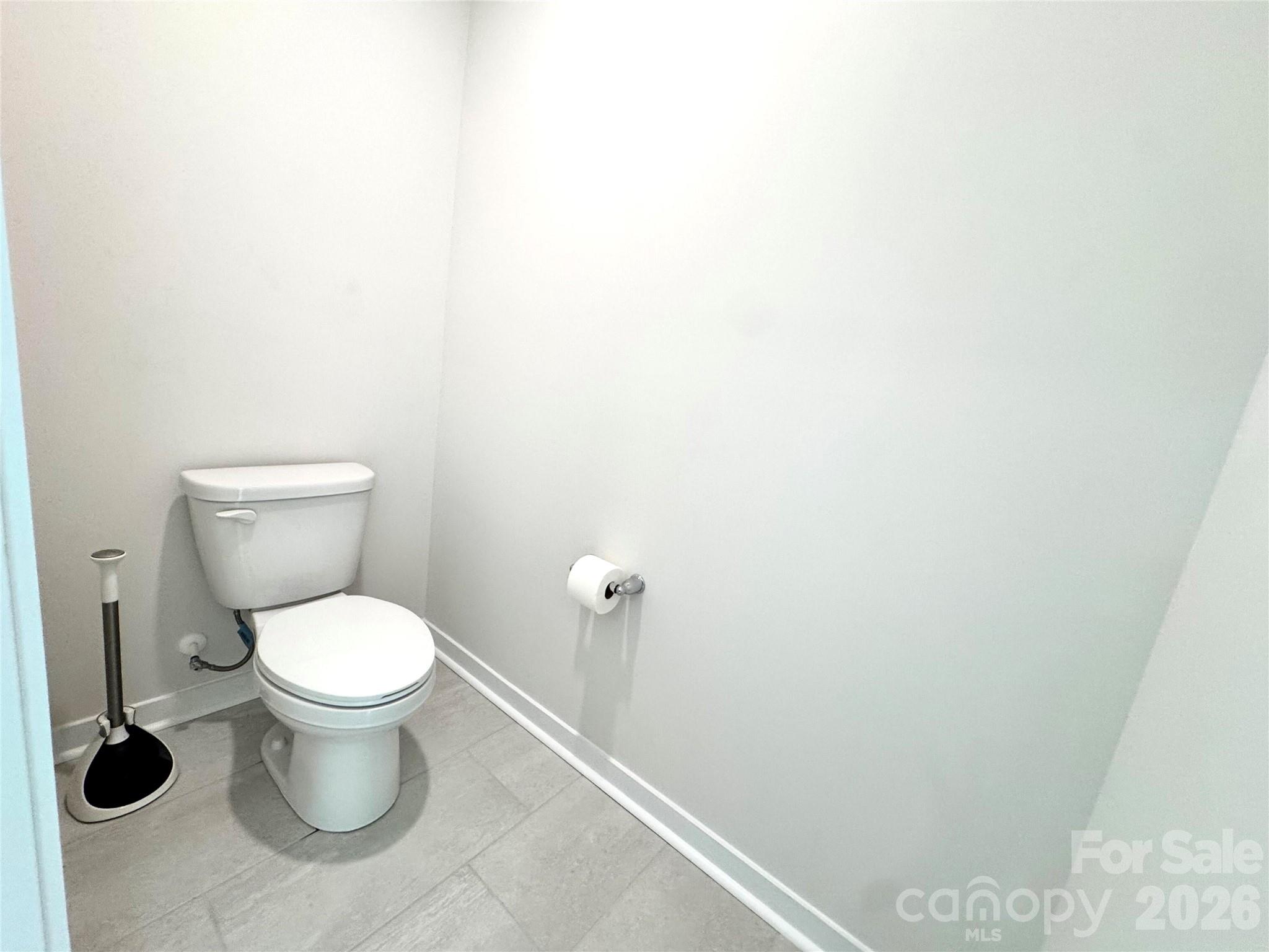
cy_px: 476
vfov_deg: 85.7
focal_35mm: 14
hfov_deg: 102.1
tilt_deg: -11.4
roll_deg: -8.8
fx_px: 513
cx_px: 634
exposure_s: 1/120
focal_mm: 2.22
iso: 200
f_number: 2.2
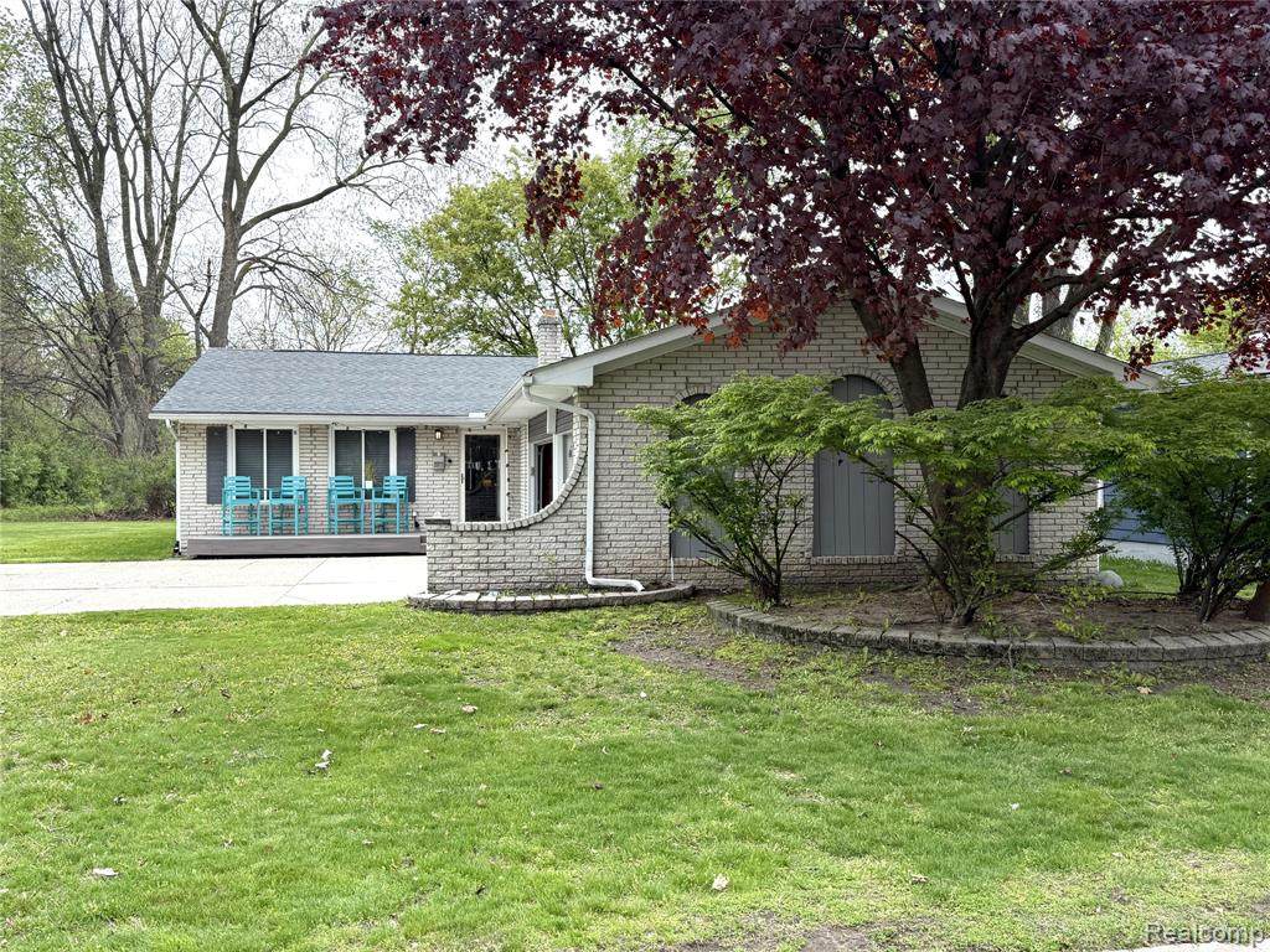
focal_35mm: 30
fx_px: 1101
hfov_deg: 60.0
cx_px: 635
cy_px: 476
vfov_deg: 46.8
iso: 100
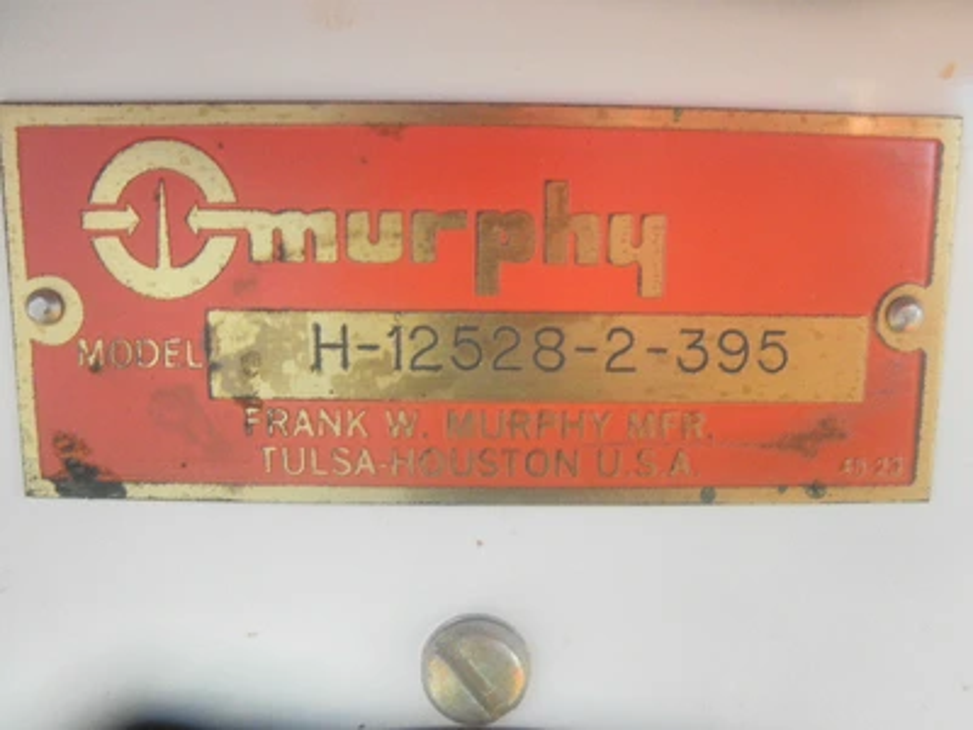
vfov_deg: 49.7
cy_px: 365
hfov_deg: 63.4
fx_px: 787
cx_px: 486
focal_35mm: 28
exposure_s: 1/100
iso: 64
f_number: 3
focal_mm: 5
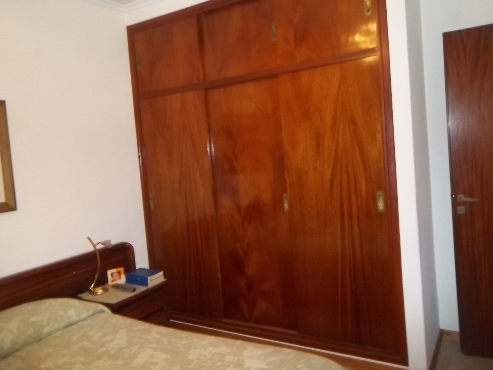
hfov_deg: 63.4
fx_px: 399
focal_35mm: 28
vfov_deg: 49.7
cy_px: 185
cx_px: 246
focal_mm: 5.05
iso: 250
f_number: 3.5
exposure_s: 1/30
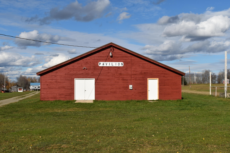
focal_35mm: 45
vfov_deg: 29.9
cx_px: 115
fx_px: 287
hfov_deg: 43.6
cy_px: 76
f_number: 18
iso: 100
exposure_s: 1/200
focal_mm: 30
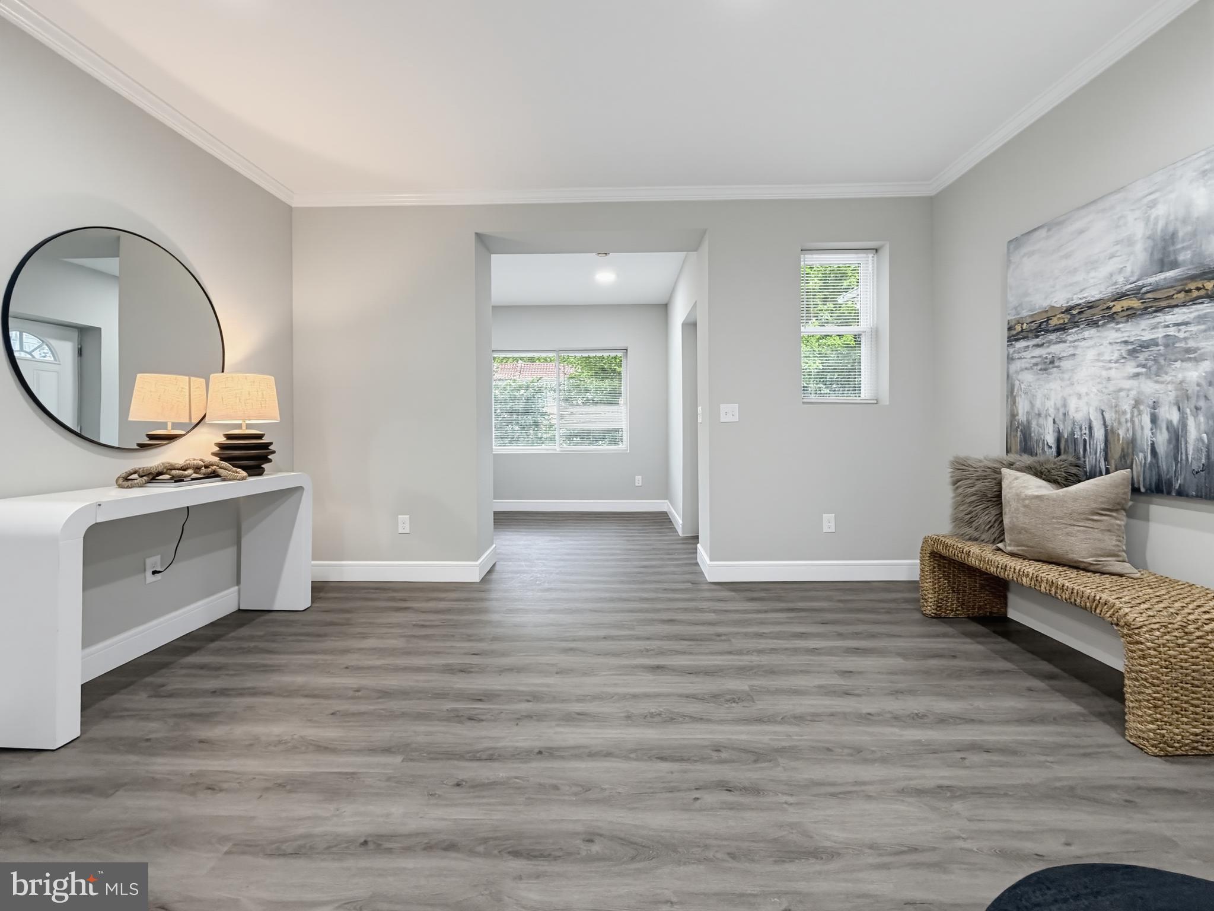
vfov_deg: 85.7
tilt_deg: -1.7
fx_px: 491
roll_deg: +0.0
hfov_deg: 102.1
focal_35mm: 14
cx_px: 607
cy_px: 456
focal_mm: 2.2
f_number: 2.2
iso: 250
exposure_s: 1/60
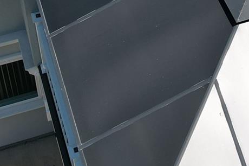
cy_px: -116
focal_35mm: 98
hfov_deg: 20.8
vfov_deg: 12.9
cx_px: 139
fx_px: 677
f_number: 2.8
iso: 100
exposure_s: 1/1500
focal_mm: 8.38
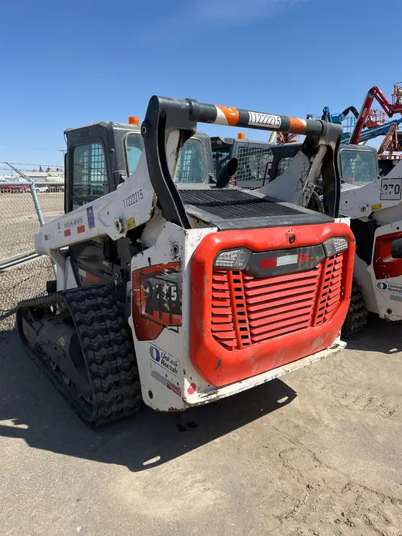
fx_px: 402
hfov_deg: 53.1
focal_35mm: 26
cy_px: 268
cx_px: 201
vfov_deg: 67.3
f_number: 1.6
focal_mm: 5.1
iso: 50
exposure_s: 1/3311
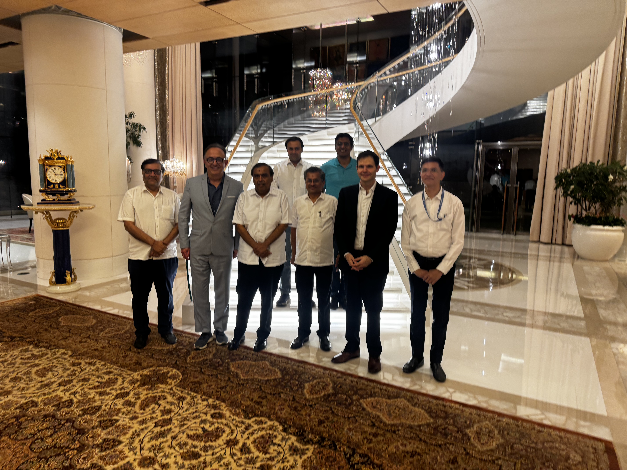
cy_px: 235
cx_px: 314
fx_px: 435
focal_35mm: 24
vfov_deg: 56.8
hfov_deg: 71.6
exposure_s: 1/50
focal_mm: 6.76
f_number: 1.78
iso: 100
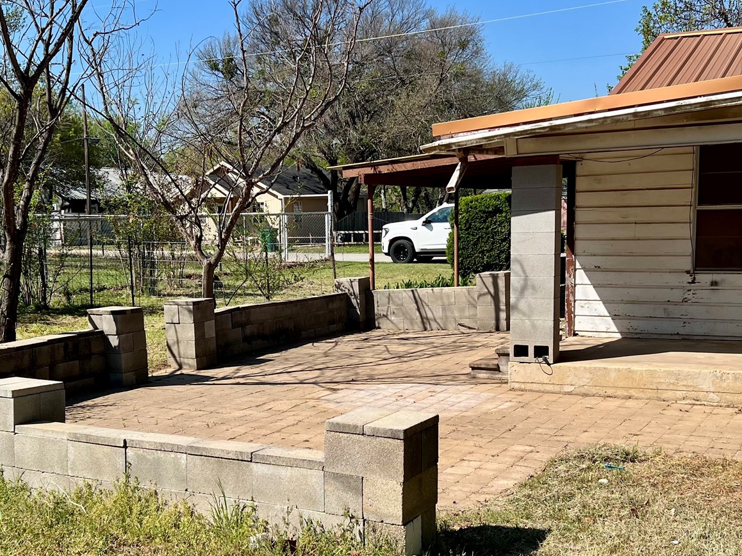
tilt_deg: -6.9
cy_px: 355
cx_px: 309
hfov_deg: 41.1
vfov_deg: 31.3
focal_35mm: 46
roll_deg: +1.1
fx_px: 986
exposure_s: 1/4274
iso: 50
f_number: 1.5
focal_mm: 5.7
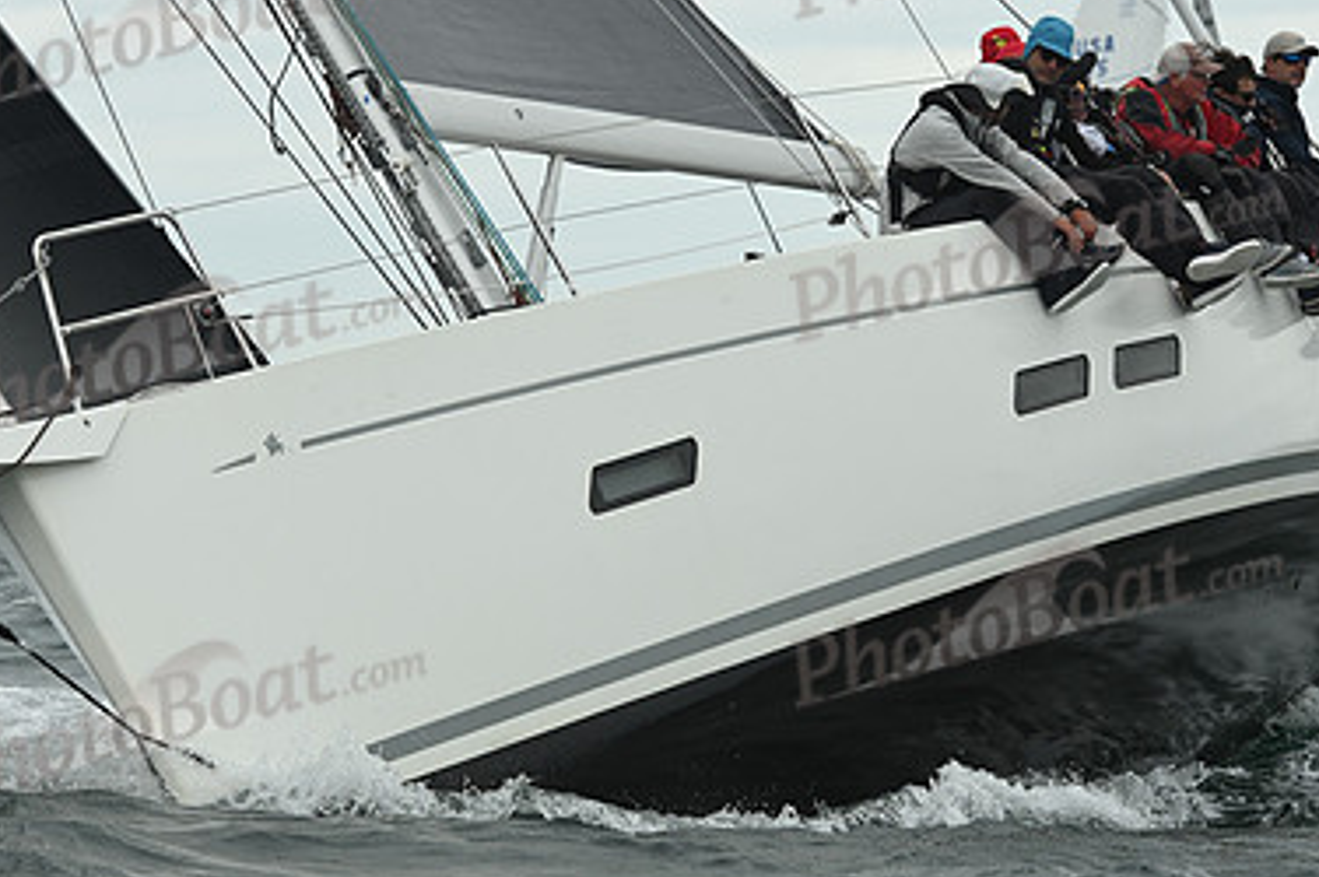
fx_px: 8200
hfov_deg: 9.2
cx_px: 610
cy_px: 482
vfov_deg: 6.1
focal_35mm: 224
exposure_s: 1/800
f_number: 8
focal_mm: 145
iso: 400
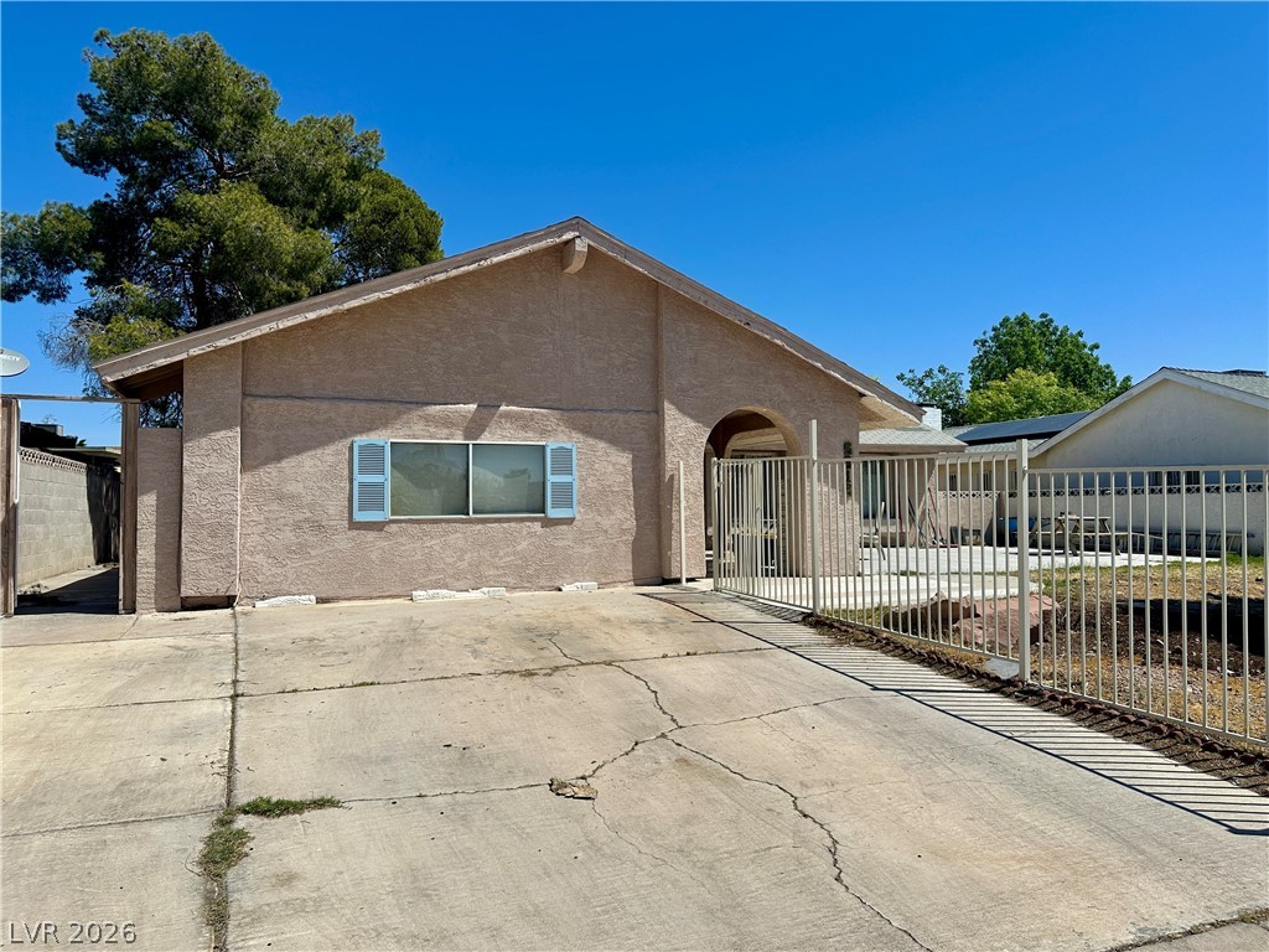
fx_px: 880
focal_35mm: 24
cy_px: 476
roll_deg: +0.4
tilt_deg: +2.5
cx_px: 634
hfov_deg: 71.6
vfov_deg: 56.8
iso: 80
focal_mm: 6.86
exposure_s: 1/8197
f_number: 1.78
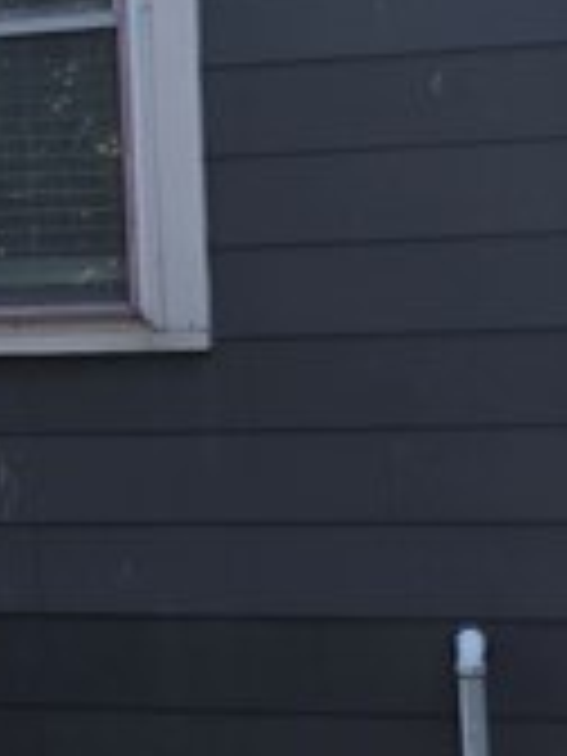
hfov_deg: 9.2
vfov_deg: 14.0
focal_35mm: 140
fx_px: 3058
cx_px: -927
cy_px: 117
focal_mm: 6.25
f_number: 1.7
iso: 12
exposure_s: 1/60
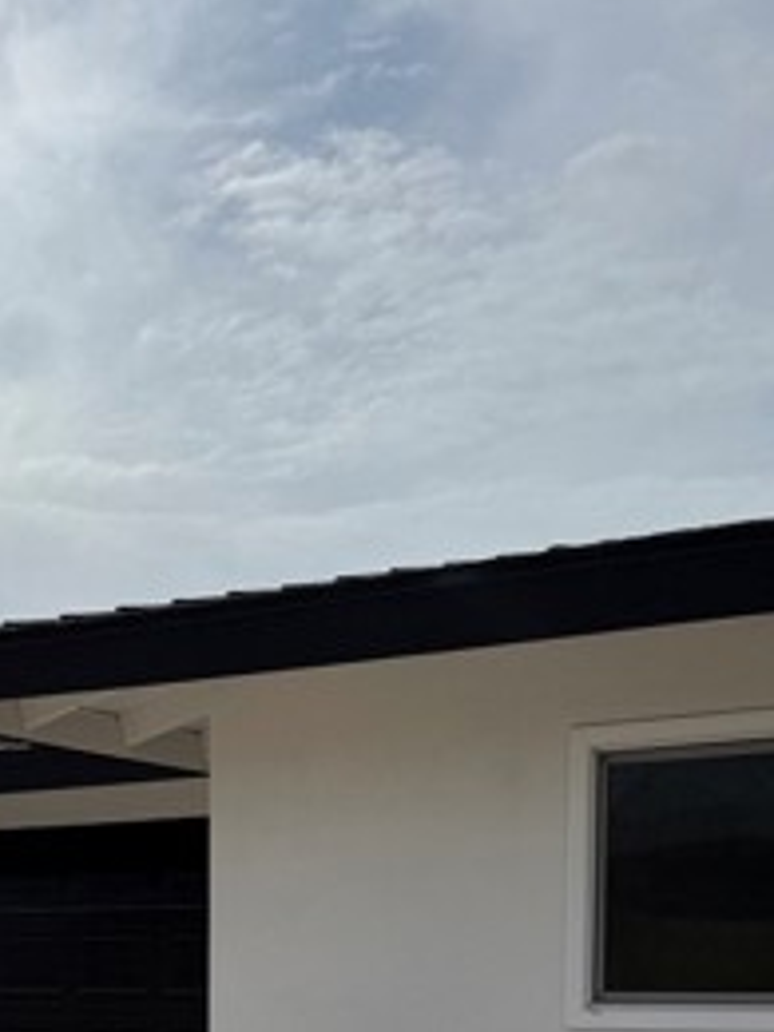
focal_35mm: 59
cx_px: 210
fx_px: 1759
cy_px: 1048
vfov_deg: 30.3
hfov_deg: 24.6
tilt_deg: -2.6
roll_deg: -2.1
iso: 64
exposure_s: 1/14286
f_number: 1.78
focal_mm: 6.76
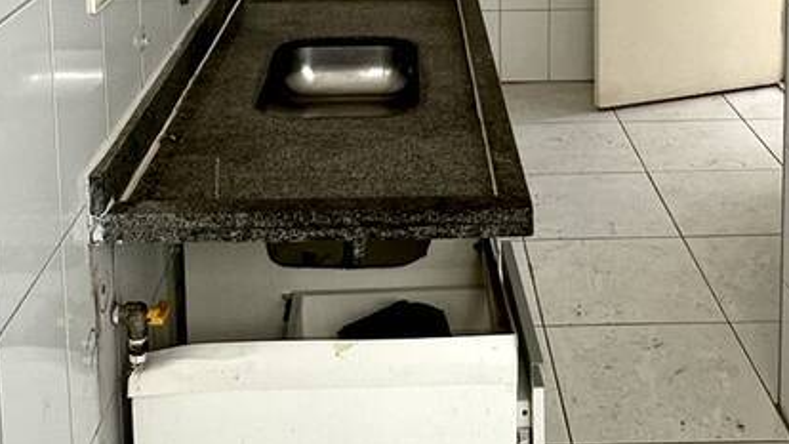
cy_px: -164
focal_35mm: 53
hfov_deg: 39.2
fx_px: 1109
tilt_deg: -5.4
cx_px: 404
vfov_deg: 20.3
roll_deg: +0.7
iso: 80
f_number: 2.2
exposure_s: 1/99
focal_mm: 2.22
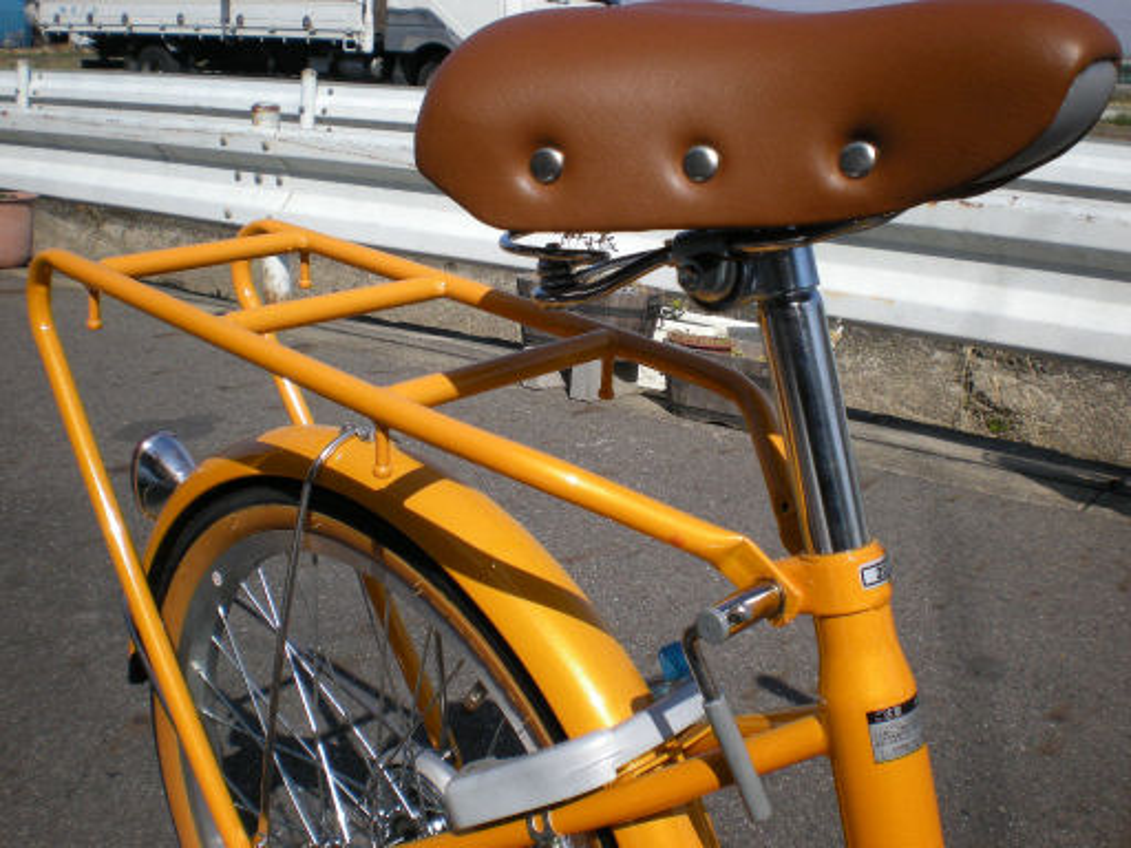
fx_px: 1242
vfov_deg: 37.7
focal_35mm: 38
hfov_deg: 49.0
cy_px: 424
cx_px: 566
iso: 64
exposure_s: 1/536
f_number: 4.6
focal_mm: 6.3
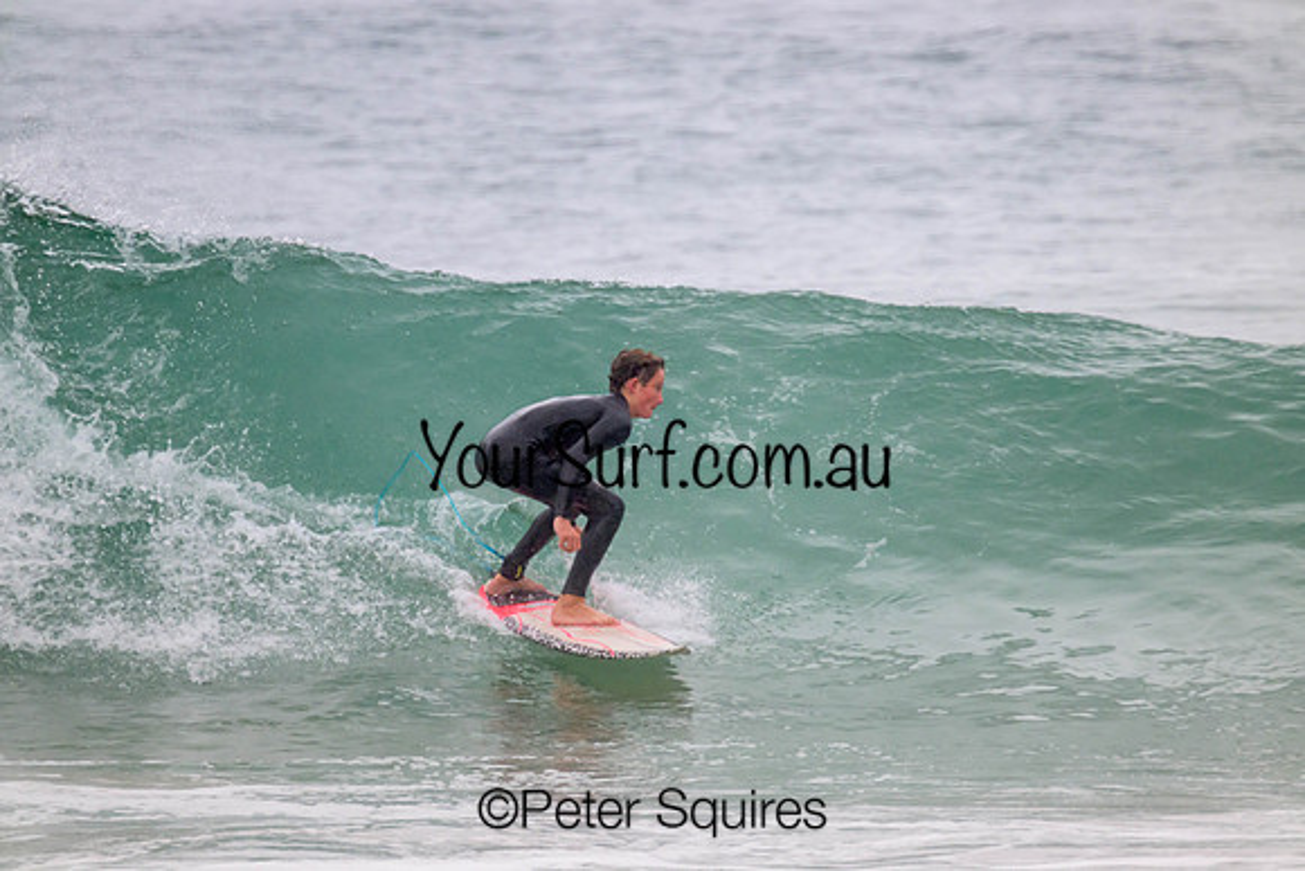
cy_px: 436
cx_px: 652
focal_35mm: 800
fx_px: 29005
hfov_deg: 2.6
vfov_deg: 1.7
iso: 1600
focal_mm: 800
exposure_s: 1/2000
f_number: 11
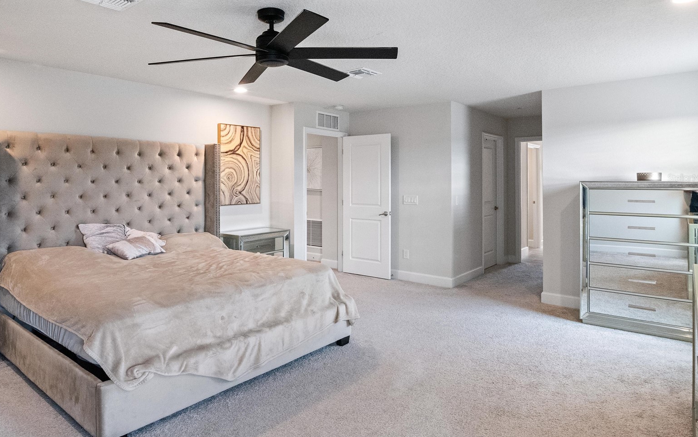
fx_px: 419
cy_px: 178
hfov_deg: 79.6
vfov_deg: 54.7
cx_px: 349
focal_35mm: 22
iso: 3200
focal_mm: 10
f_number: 9
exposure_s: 1/25
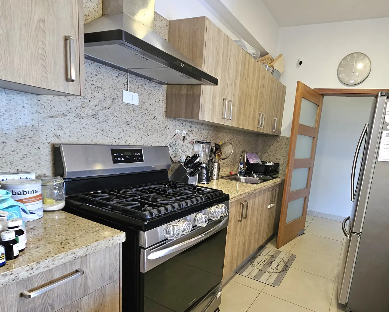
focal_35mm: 19
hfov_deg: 81.3
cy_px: 185
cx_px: 249
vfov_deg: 70.2
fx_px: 219
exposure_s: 1/40
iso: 320
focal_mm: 2.2
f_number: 2.2
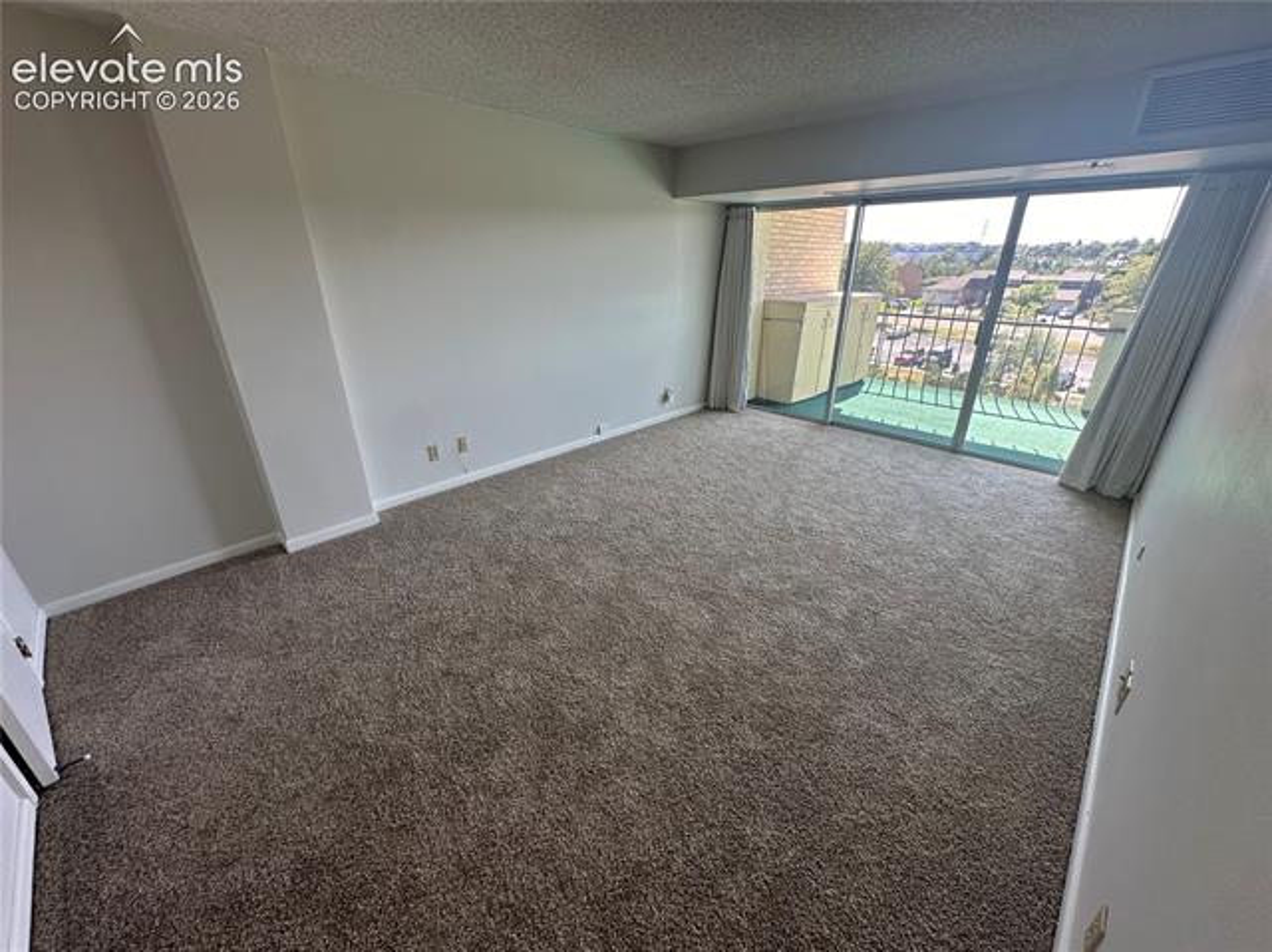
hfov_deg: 102.1
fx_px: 514
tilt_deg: -22.3
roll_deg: +0.2
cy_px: 476
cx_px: 636
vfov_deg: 85.6
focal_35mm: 14
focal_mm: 2.22
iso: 40
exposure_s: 1/119
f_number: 2.2
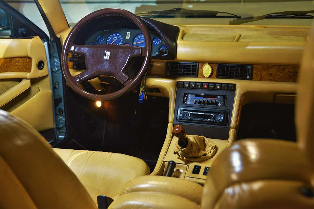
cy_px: 104
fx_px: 305
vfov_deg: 37.9
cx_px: 157
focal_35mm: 35
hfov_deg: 54.4
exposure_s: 1/50
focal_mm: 35
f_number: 4.5
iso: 800
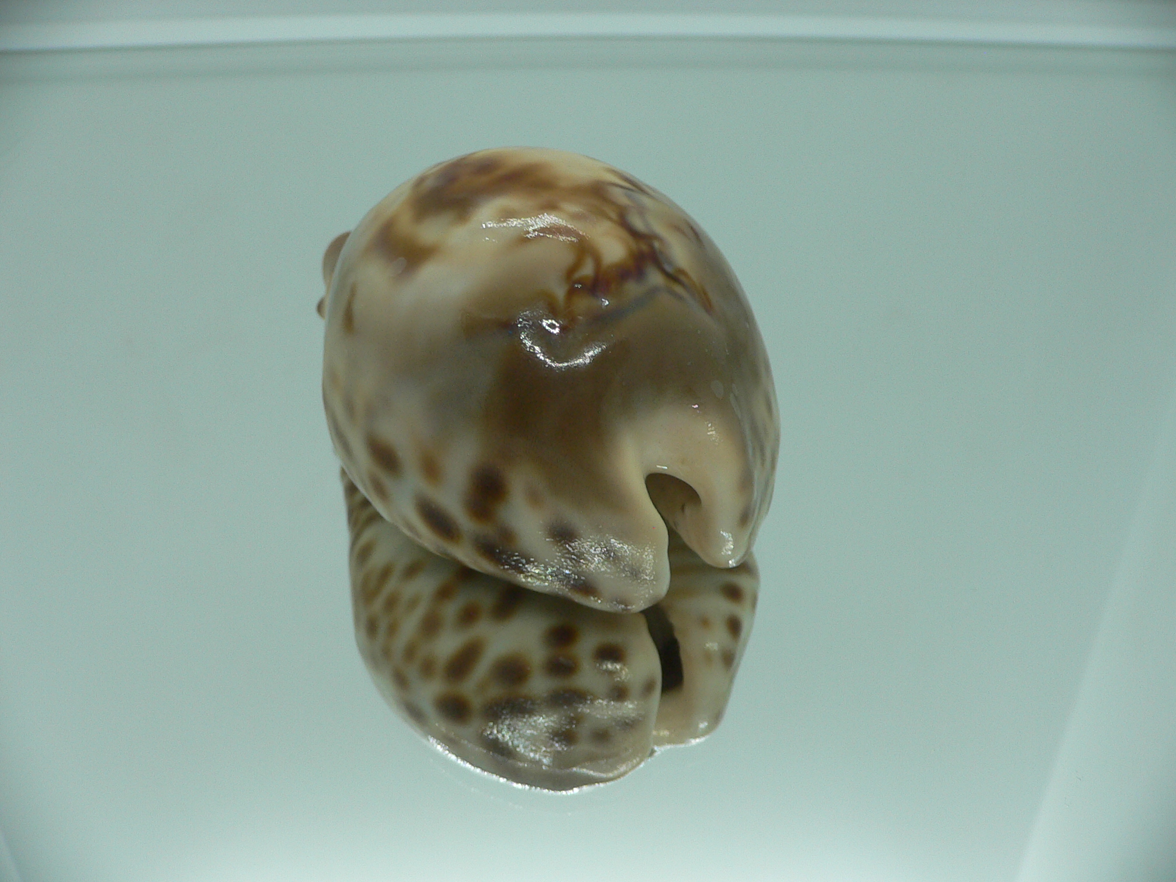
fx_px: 1189
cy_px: 441
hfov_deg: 52.6
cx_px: 588
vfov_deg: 40.7
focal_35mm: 35
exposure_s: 1/60
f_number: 2.8
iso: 80
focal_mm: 4.6
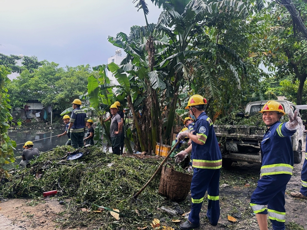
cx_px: 154
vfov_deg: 56.8
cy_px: 115
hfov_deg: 71.6
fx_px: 213
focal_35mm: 24
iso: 80
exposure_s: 1/304
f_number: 1.78
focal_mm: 6.86
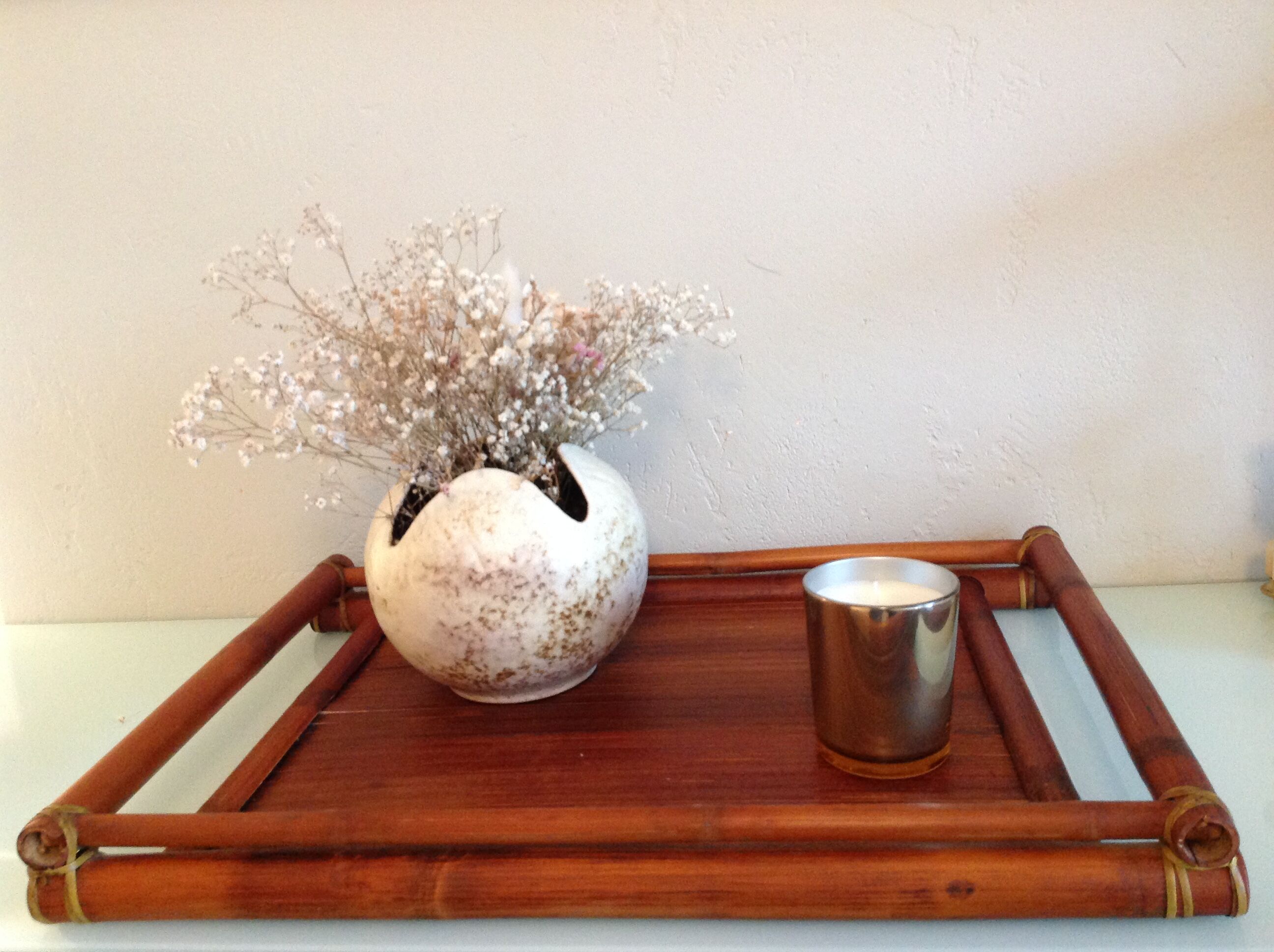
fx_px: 1286
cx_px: 637
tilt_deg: -15.4
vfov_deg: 40.6
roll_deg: +5.5
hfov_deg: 52.7
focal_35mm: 35
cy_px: 476
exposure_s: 1/17
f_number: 2.4
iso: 320
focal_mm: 4.28
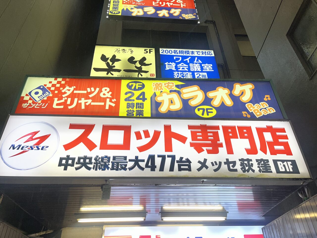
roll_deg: +1.0
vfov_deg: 53.1
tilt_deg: +34.6
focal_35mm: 26
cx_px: 158
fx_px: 238
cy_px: 119
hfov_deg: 67.3
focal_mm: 5.1
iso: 50
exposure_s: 1/100
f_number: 1.6
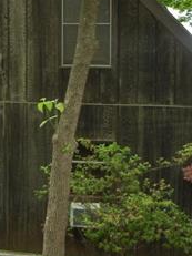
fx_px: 614
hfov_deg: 17.6
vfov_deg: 22.9
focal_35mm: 83
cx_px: 32
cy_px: 18
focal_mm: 5.4
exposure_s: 1/77.5
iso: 160
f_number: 3.5
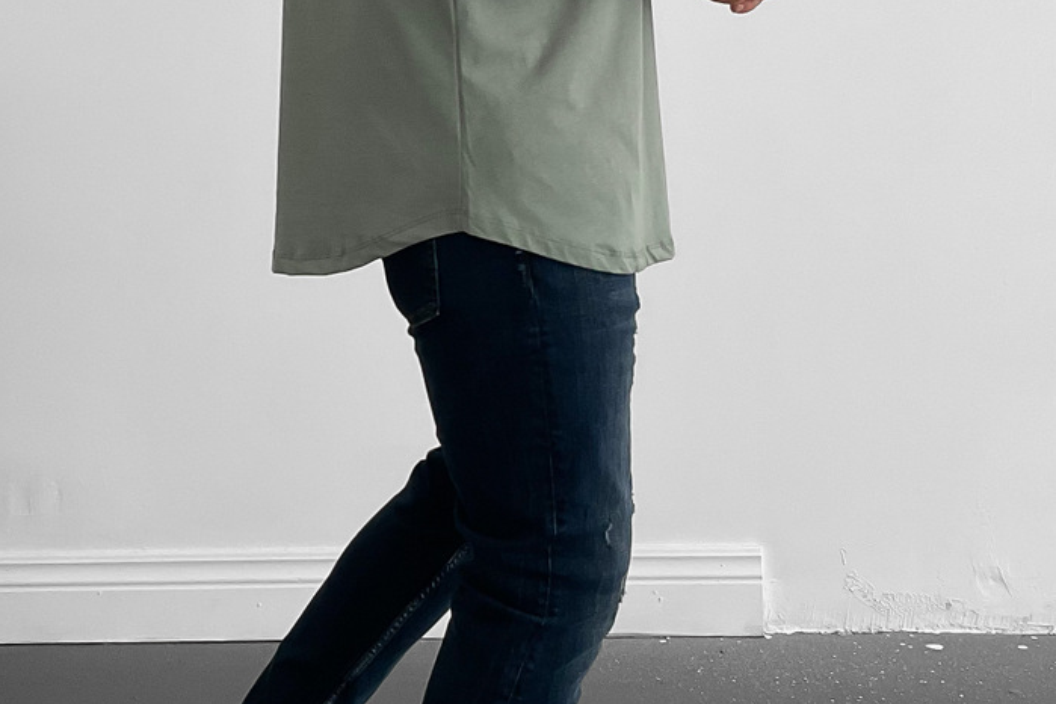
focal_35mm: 69
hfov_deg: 29.2
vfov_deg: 19.4
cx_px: 429
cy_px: 68
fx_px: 2024
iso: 50
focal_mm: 3
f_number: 1.8
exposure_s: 1/120
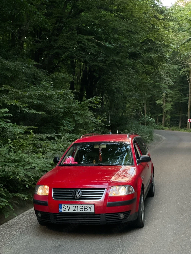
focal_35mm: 52
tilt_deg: +2.9
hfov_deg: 28.0
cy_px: 127
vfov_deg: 36.8
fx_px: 383
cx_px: 96
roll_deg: +1.3
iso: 200
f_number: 2
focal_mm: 6
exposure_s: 1/122
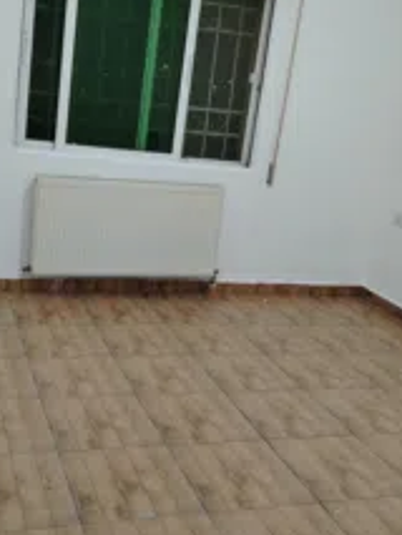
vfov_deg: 42.0
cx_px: 153
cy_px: 239
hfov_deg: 32.1
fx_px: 696
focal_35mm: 45
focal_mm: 5.25
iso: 666
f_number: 1.75
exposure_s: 1/50
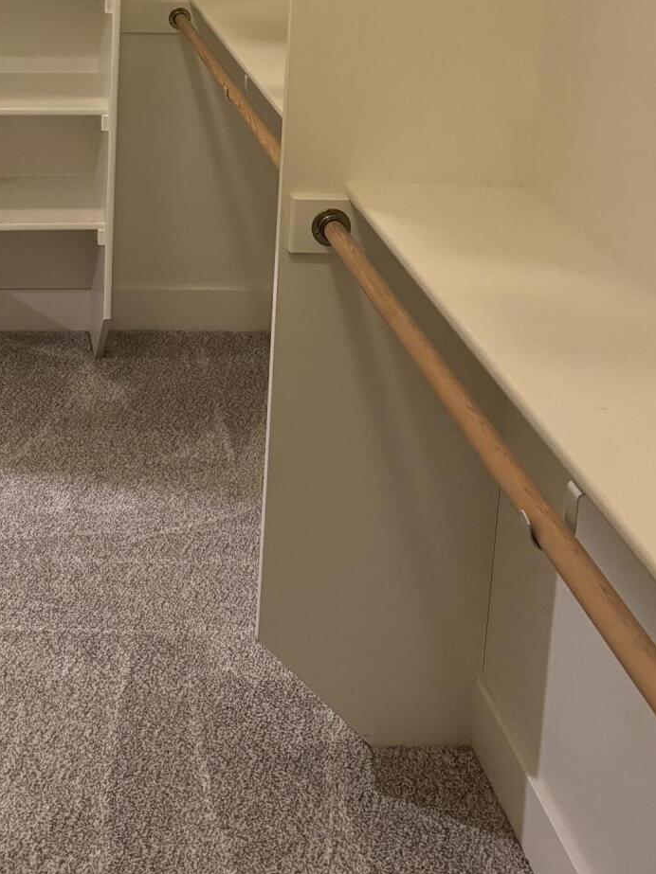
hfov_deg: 27.3
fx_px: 1314
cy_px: -9
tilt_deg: -9.9
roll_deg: -1.6
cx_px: 99
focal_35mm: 52
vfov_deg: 33.5
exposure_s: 1/60
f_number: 1.78
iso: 640
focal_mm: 6.86
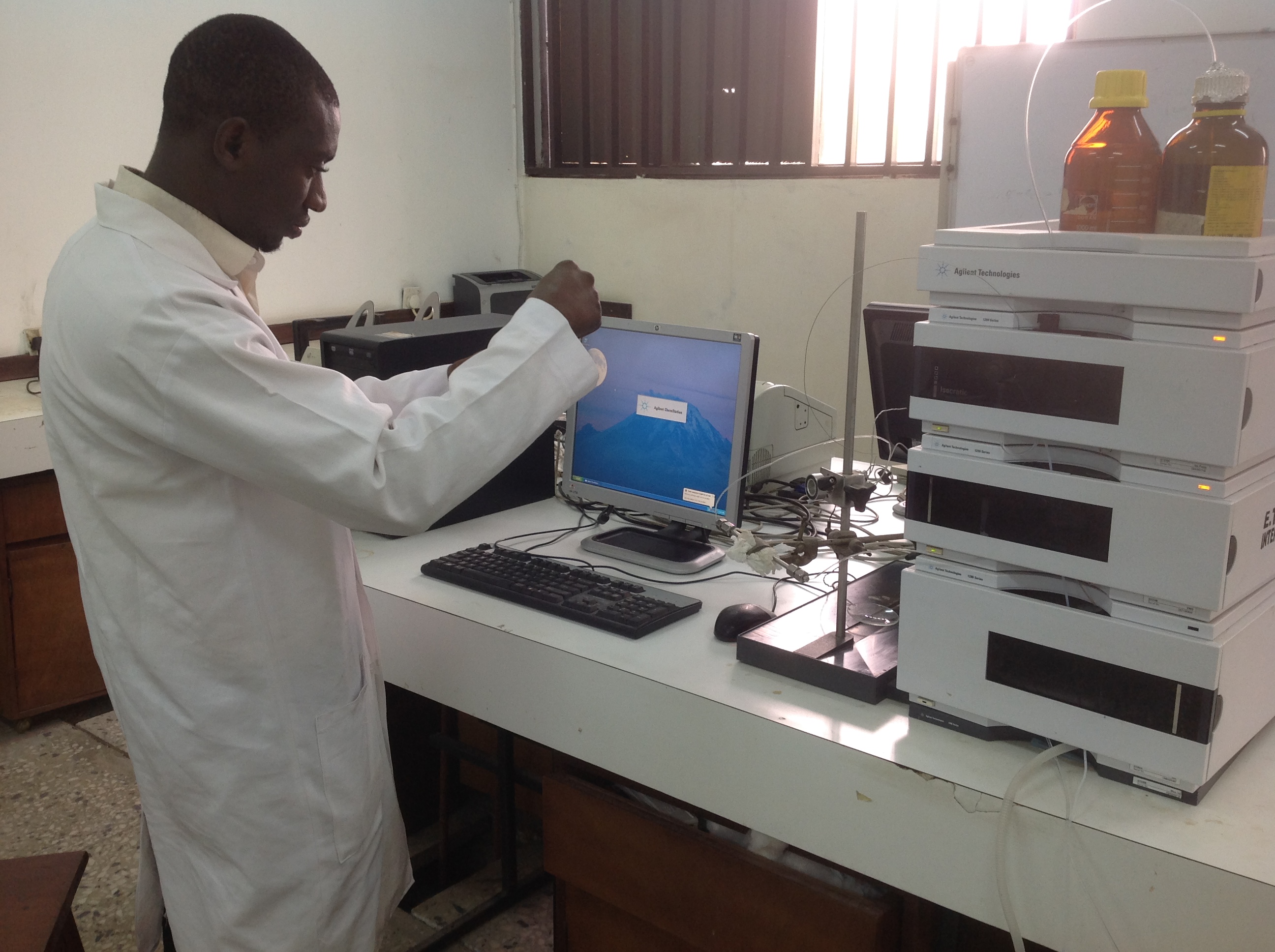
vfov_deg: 40.6
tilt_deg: -14.3
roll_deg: +0.0
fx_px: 1287
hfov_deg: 52.7
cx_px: 638
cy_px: 476
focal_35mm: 35
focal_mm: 4.28
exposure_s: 1/25
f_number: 2.4
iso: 50
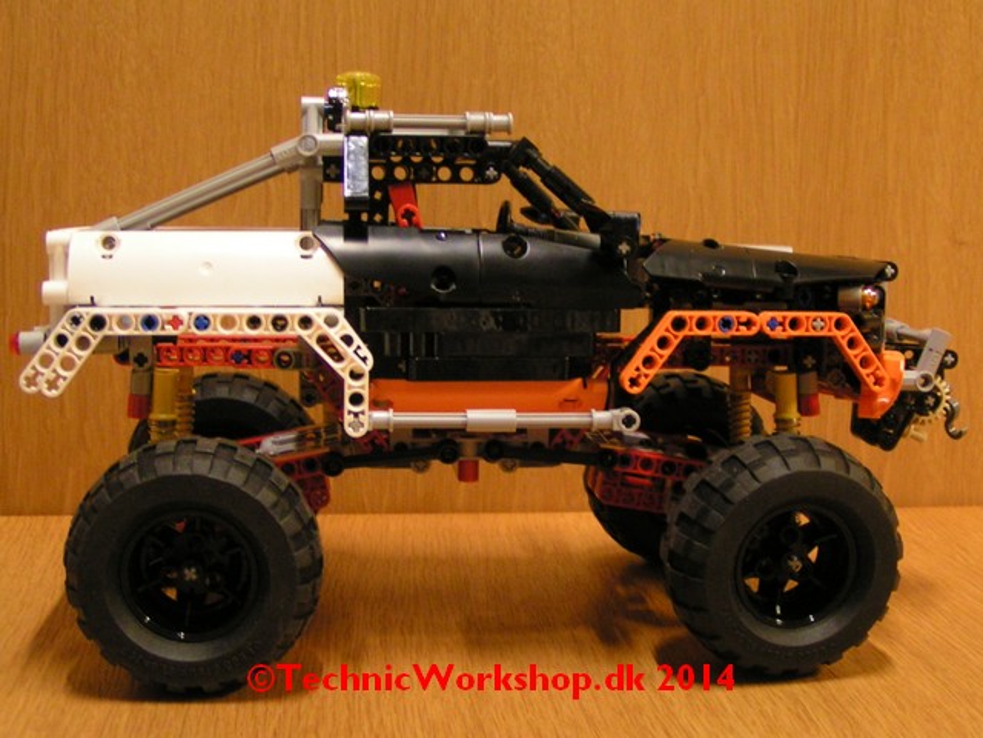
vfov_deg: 35.1
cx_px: 492
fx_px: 1164
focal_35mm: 41
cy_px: 369
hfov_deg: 45.8
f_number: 2.8
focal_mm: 6.3
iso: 200
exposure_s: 1/5
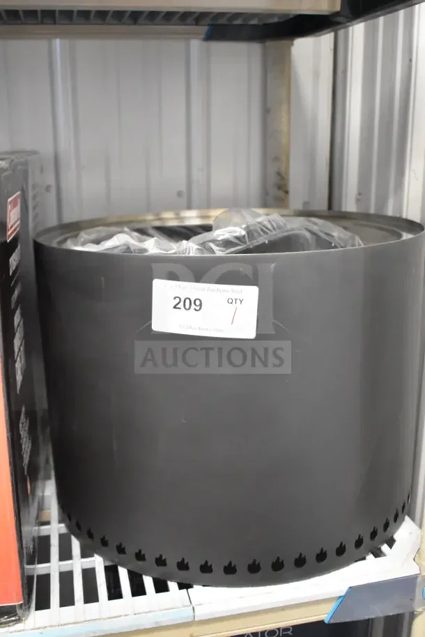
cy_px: 318
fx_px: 637
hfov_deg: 36.9
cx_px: 212
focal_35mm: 36
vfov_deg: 53.1
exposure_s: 1/100
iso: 6400
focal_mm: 24
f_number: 5
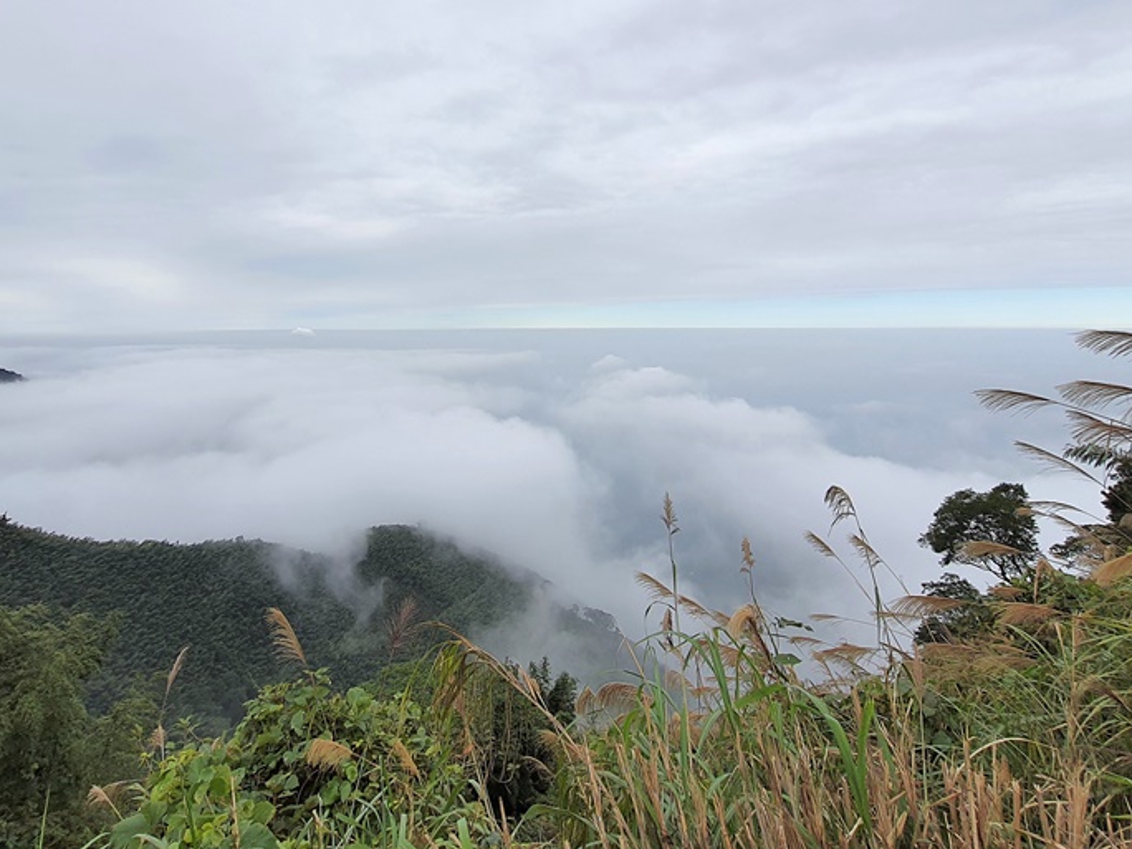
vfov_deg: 67.2
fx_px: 621
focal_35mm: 19
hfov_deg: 84.4
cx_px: 508
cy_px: 298
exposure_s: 1/1032
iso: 50
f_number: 2.2
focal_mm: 1.74
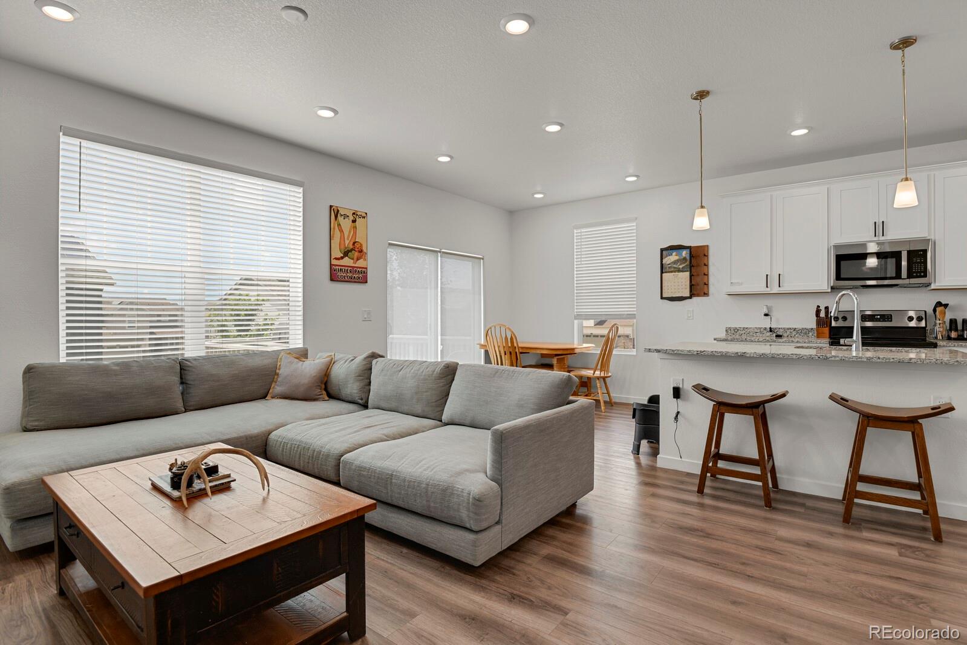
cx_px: 484
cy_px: 322
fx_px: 457
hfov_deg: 93.3
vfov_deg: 70.4
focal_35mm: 17
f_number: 8
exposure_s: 1/20
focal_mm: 17
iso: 1600
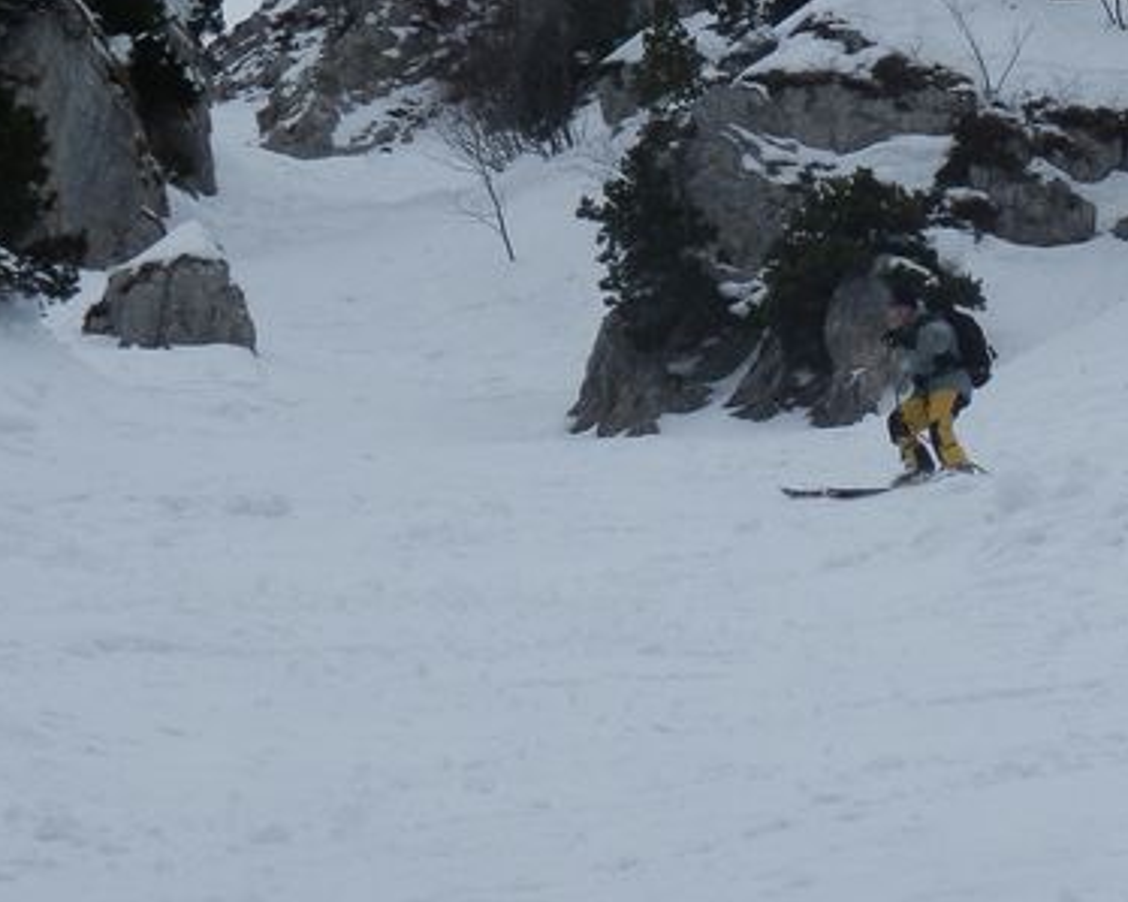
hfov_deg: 7.7
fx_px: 8311
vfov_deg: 6.2
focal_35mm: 249
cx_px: 1101
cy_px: 668
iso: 125
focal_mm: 19
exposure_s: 1/500
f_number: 5
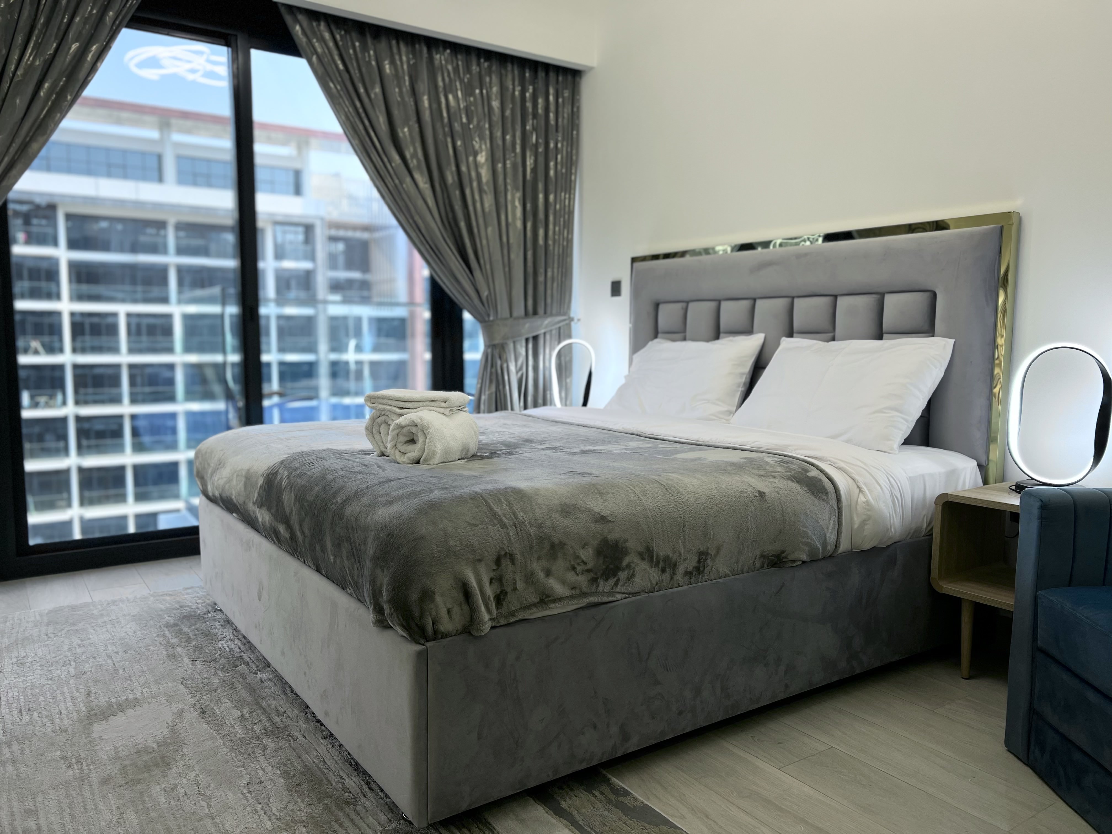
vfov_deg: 53.1
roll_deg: -0.7
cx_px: 556
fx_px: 835
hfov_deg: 67.3
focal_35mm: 26
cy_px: 417
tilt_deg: -6.0
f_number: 1.5
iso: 32
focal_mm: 5.7
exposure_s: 1/143
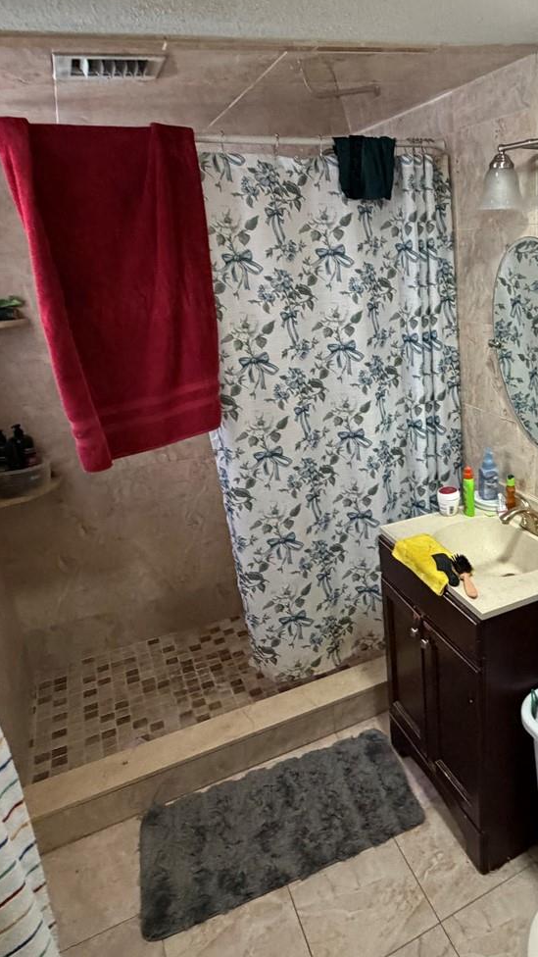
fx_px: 634
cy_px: 439
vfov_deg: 73.9
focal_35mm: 25
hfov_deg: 42.3
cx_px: 483
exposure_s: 1/60
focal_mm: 2.22
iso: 400
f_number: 2.2
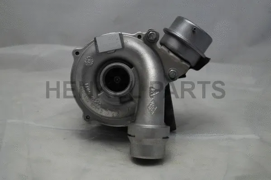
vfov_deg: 20.2
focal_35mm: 68
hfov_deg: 29.9
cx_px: 136
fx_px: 508
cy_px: 90
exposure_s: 1/160
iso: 800
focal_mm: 45
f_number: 5.6
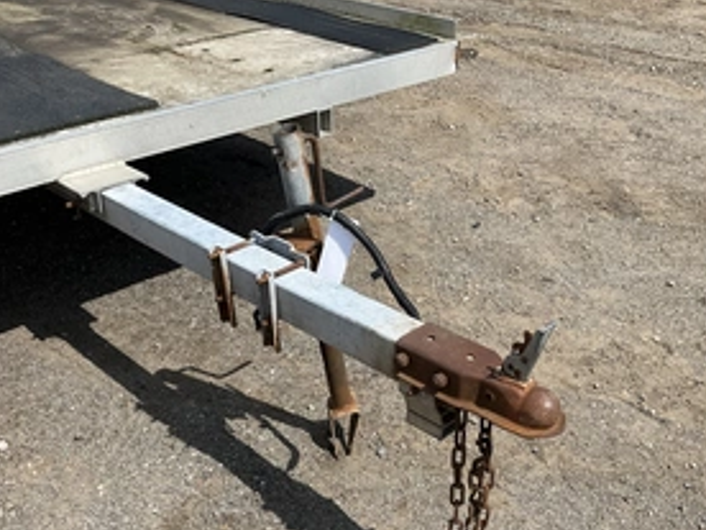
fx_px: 857
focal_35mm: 42
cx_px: 356
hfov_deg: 44.8
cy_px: 361
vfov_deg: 34.0
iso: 25
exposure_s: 1/2667
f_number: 1.8
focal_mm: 3
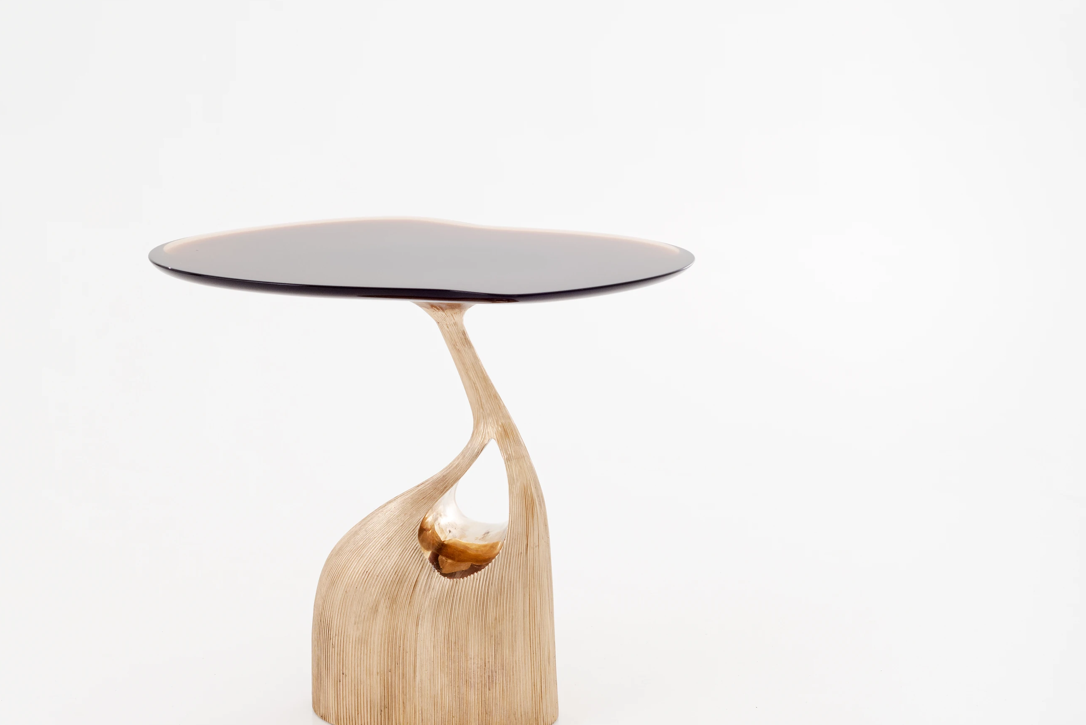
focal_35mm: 74
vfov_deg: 18.4
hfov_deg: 27.3
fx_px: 2233
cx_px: 424
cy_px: 363
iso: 320
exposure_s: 1/160
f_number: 7.1
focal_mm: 50
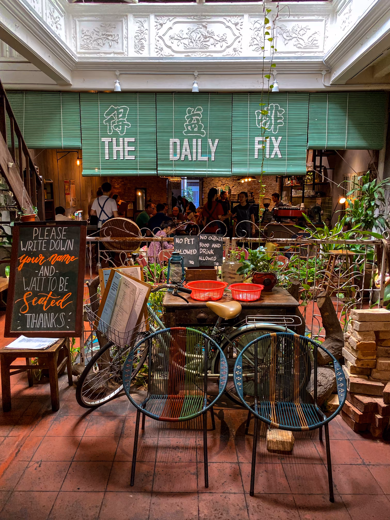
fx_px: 391
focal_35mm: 26
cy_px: 260
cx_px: 195
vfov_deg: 67.3
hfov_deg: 53.1
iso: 125
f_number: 1.8
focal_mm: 4.25
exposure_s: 1/50
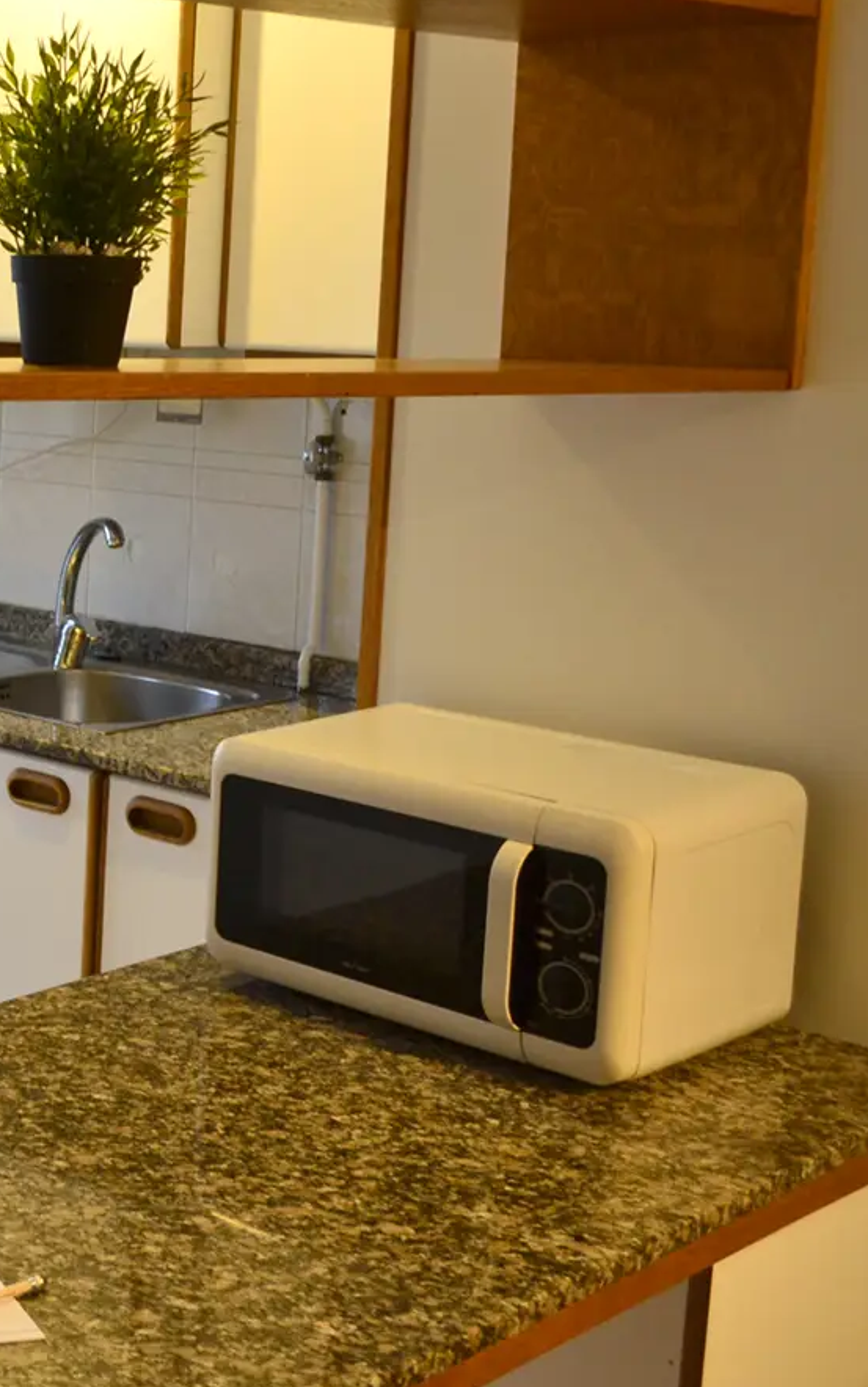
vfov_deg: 36.2
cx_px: -443
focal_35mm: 56
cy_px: 599
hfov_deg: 19.9
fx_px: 2118
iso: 800
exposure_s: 1/15
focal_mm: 18
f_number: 6.3
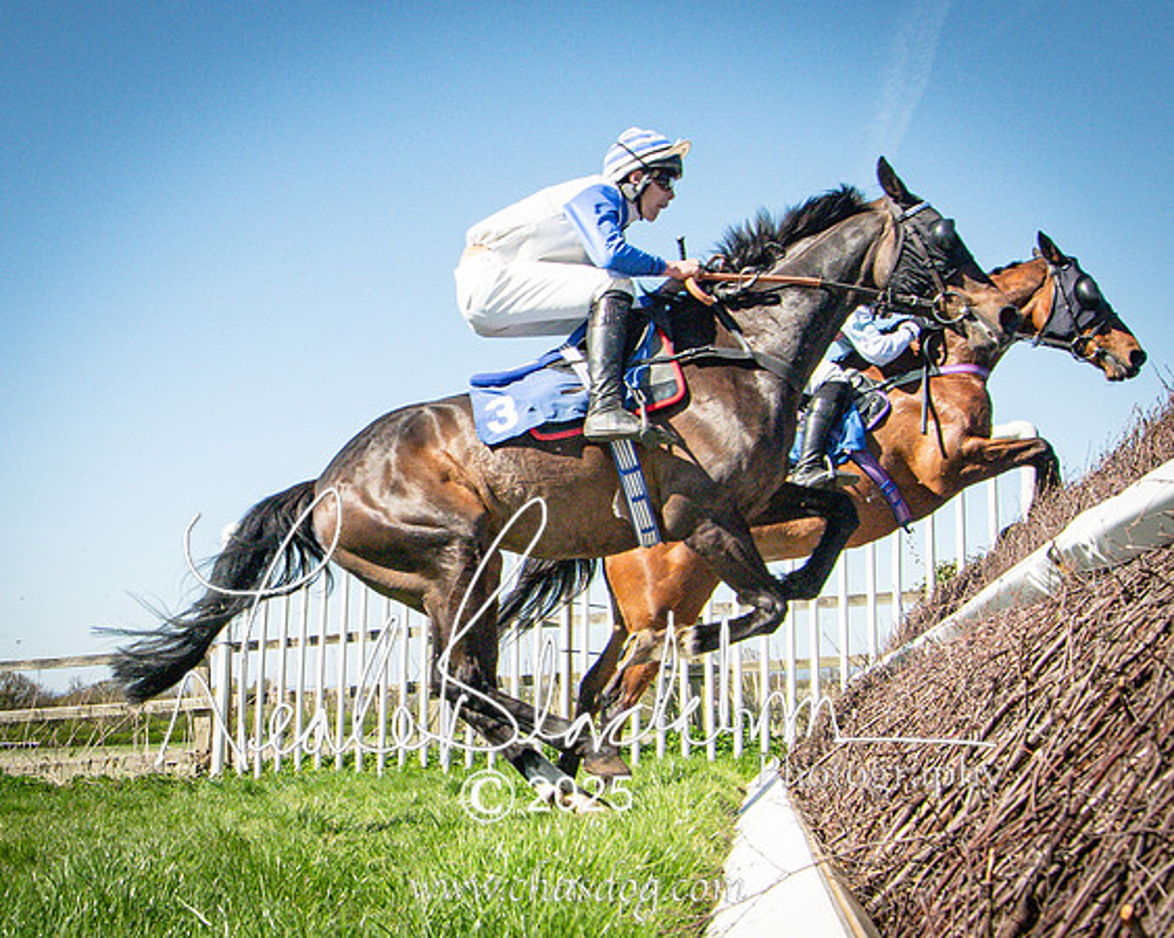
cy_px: 487
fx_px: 1553
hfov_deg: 40.1
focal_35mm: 45
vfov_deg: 33.6
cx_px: 277
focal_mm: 20
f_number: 10
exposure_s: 1/1600
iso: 400
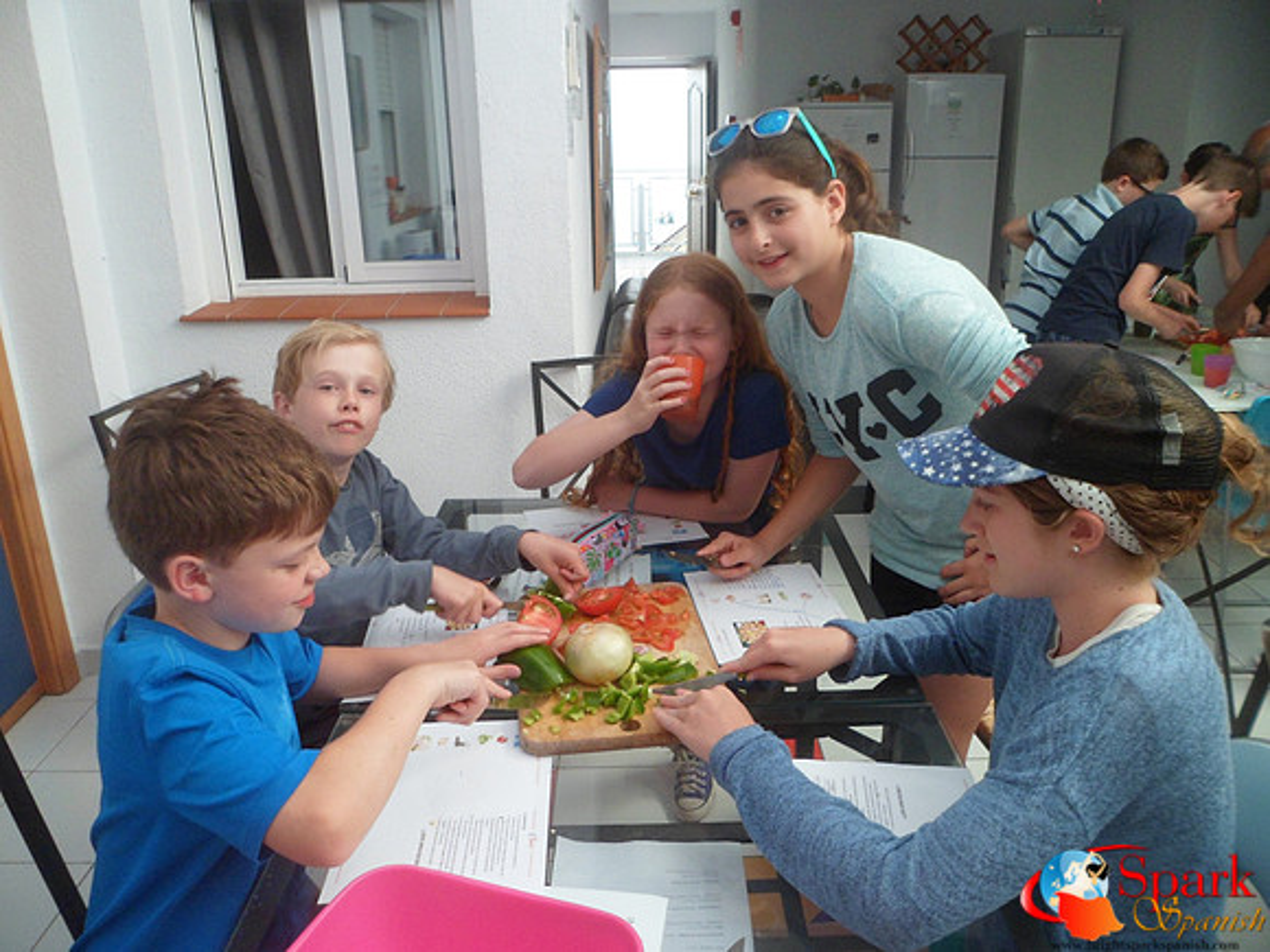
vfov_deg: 53.1
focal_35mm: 26
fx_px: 954
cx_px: 635
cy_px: 476
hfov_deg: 67.3
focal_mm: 4.9
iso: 200
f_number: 3.3
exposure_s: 1/45
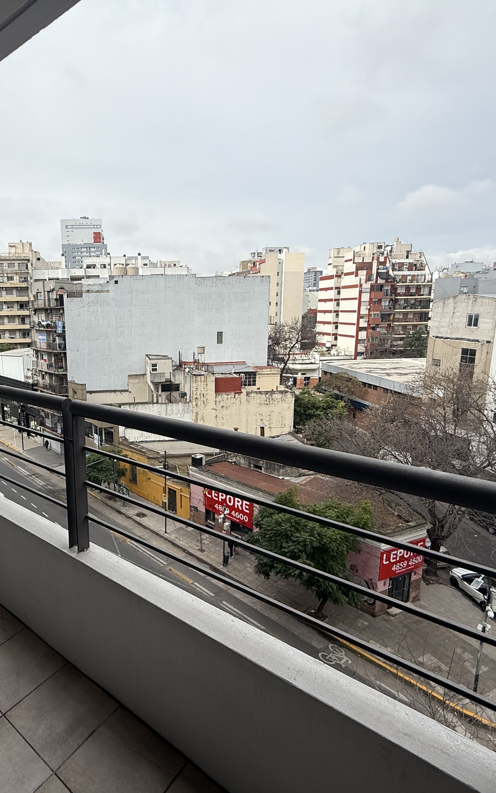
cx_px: 141
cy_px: 393
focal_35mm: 20
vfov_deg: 85.1
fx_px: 433
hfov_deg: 57.4
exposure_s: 1/1235
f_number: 2.2
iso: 50
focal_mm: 2.22
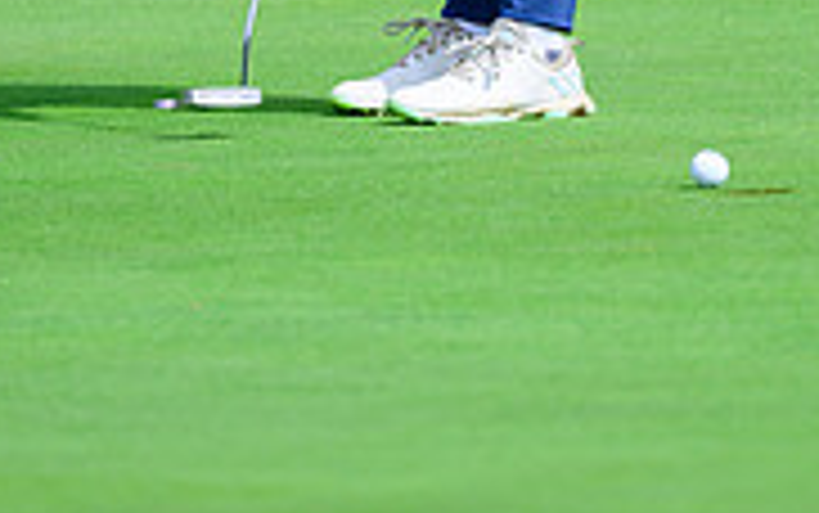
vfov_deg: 1.5
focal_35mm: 856
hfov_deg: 2.5
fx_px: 19118
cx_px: 576
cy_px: -356
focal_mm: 340
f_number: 6.3
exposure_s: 1/3200
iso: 800
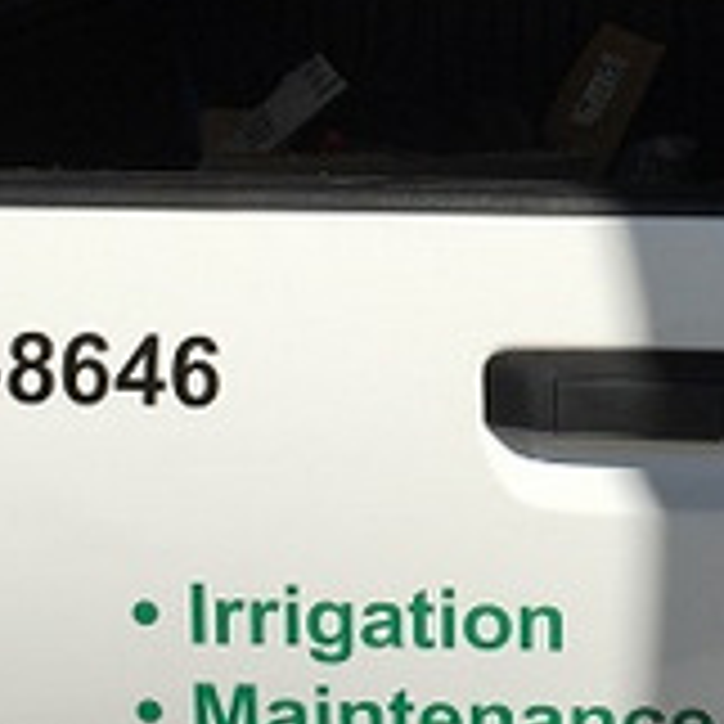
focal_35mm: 102
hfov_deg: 16.7
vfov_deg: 16.9
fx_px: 2414
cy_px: 112
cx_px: 702
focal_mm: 4.15
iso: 32
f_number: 2.2
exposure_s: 1/3049
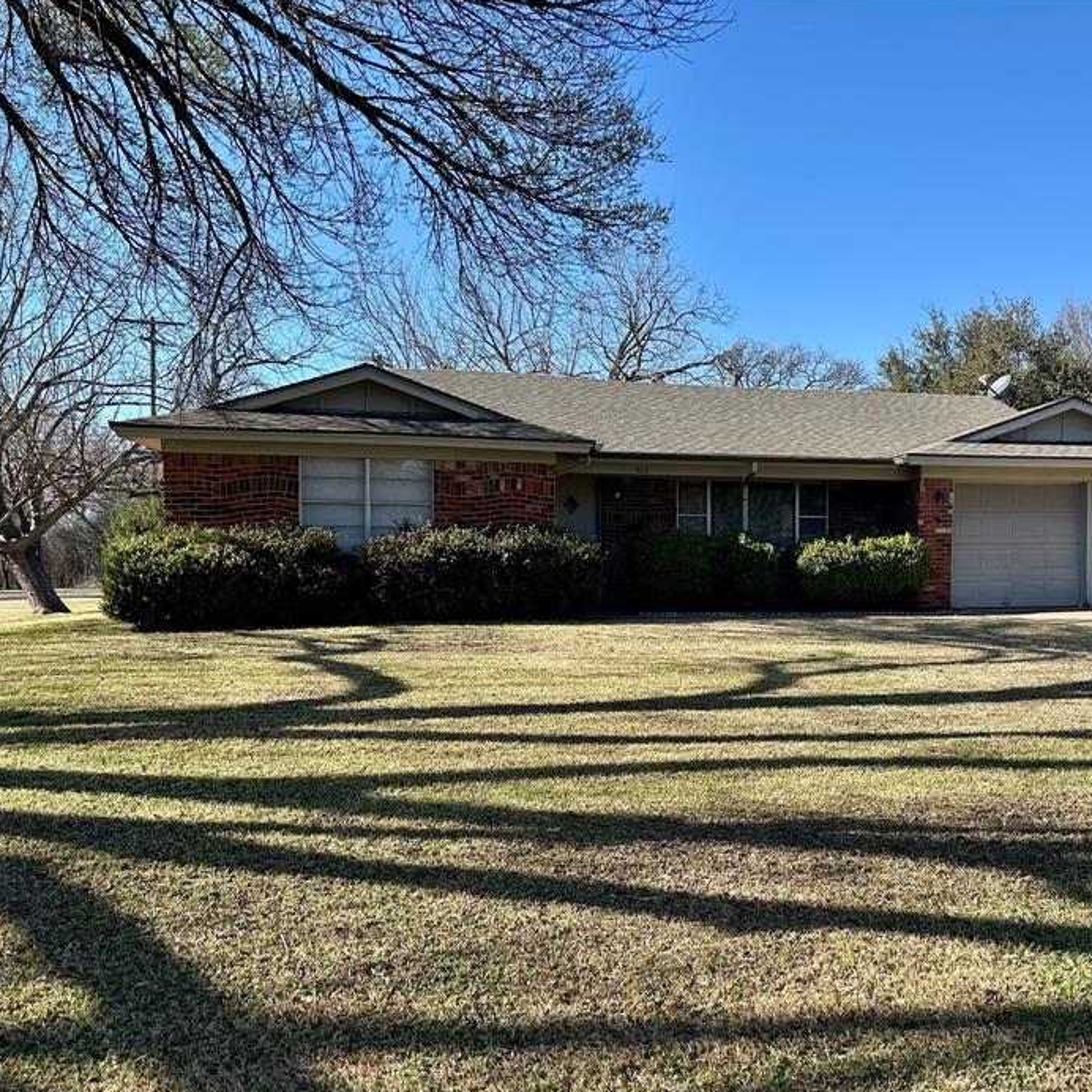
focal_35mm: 34
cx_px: 753
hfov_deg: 47.4
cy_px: 600
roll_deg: +0.0
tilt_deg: -2.3
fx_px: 1213
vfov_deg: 48.4
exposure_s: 1/2208
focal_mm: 5.7
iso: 50
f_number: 1.5
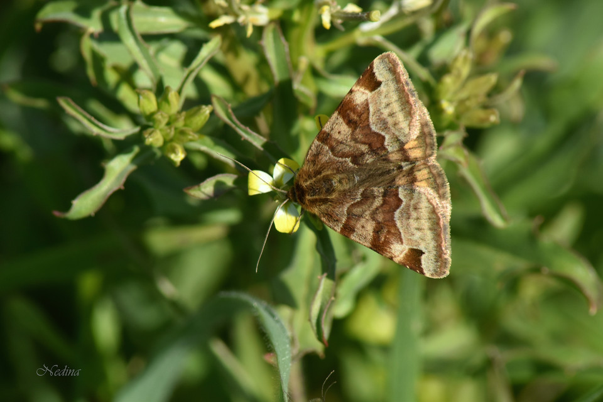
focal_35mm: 450
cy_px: 201
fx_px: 7537
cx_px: 302
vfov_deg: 3.1
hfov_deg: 4.6
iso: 400
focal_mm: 300
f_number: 16
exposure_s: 1/500
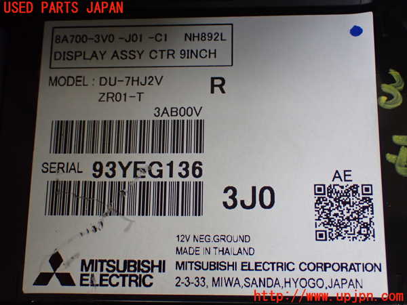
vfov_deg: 25.2
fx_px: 682
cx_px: 204
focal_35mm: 58
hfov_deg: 33.2
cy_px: 152
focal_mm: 10.35
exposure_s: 1/60
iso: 800
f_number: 3.5
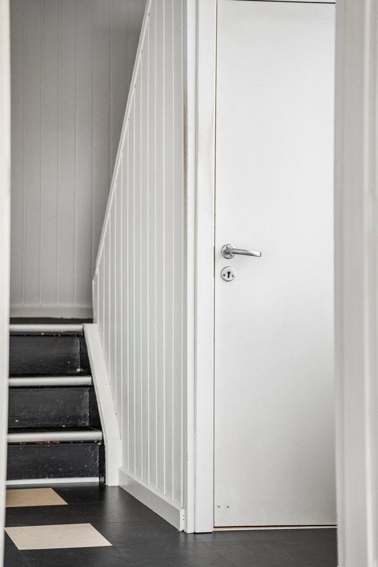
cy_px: 284
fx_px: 1102
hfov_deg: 19.5
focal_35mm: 70
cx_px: 189
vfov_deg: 28.8
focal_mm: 70
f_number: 2.8
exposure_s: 1/160
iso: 640
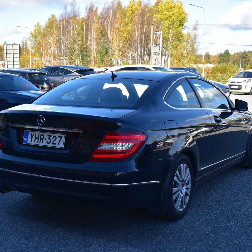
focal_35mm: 53
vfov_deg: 32.4
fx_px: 434
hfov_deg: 32.4
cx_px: 119
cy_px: 124
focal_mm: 27
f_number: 11
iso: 400
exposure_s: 1/350
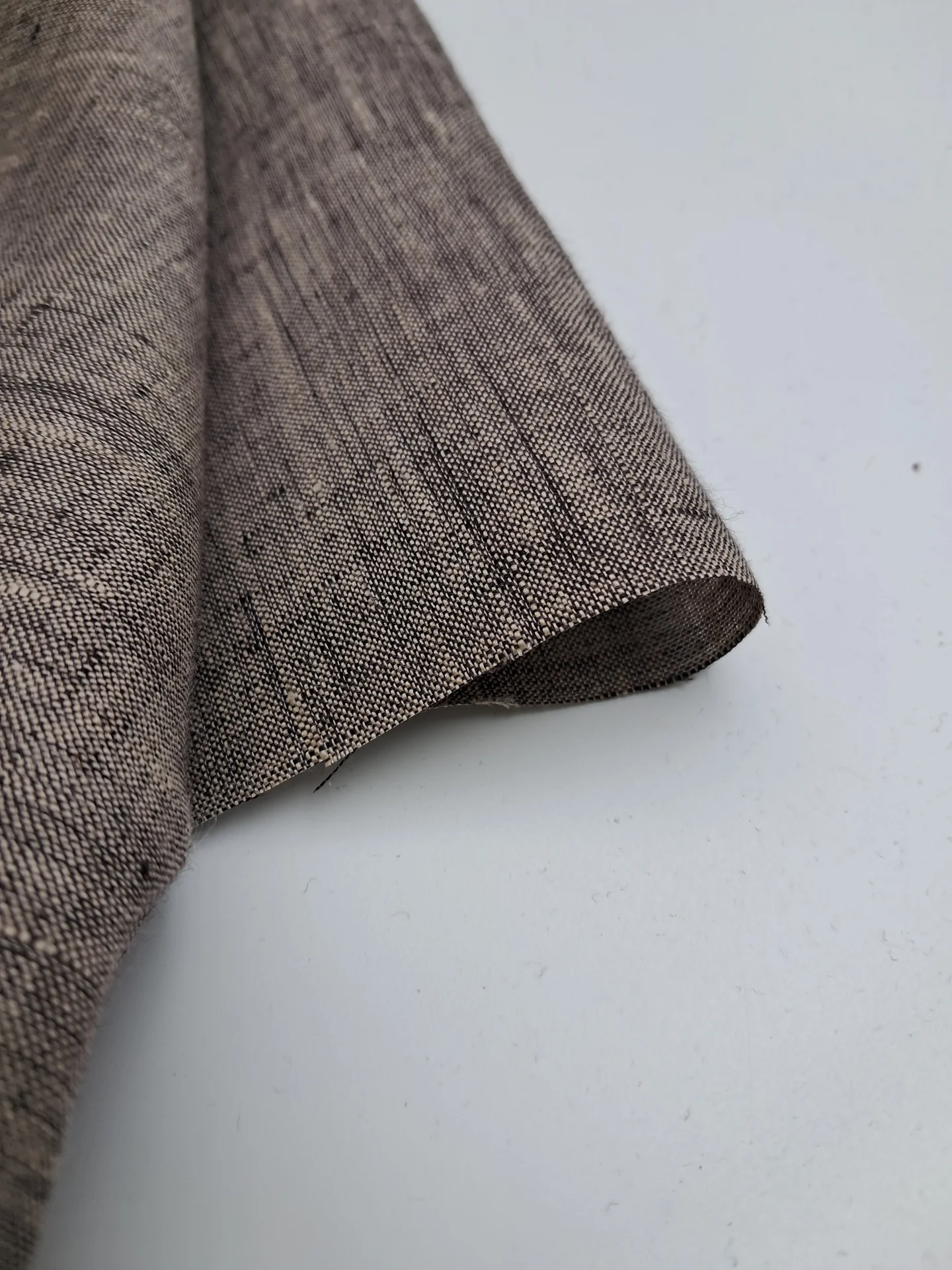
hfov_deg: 51.4
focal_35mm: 27
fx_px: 990
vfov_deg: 65.3
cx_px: 476
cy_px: 635
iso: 50
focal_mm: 4
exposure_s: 1/100
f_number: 1.8
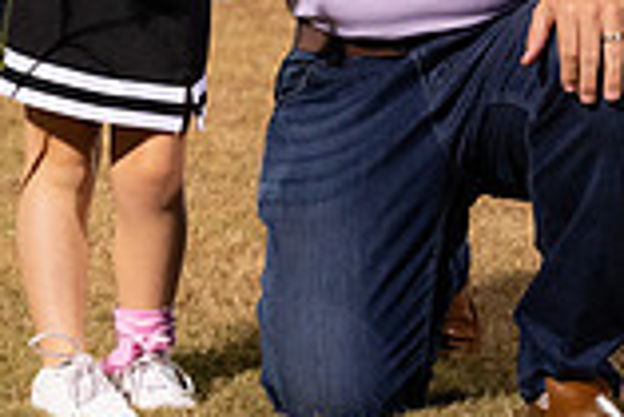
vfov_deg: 5.8
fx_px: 4094
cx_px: 318
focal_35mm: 236
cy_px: -107
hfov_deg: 8.7
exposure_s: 1/250
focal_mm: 64
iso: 3200
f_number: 4
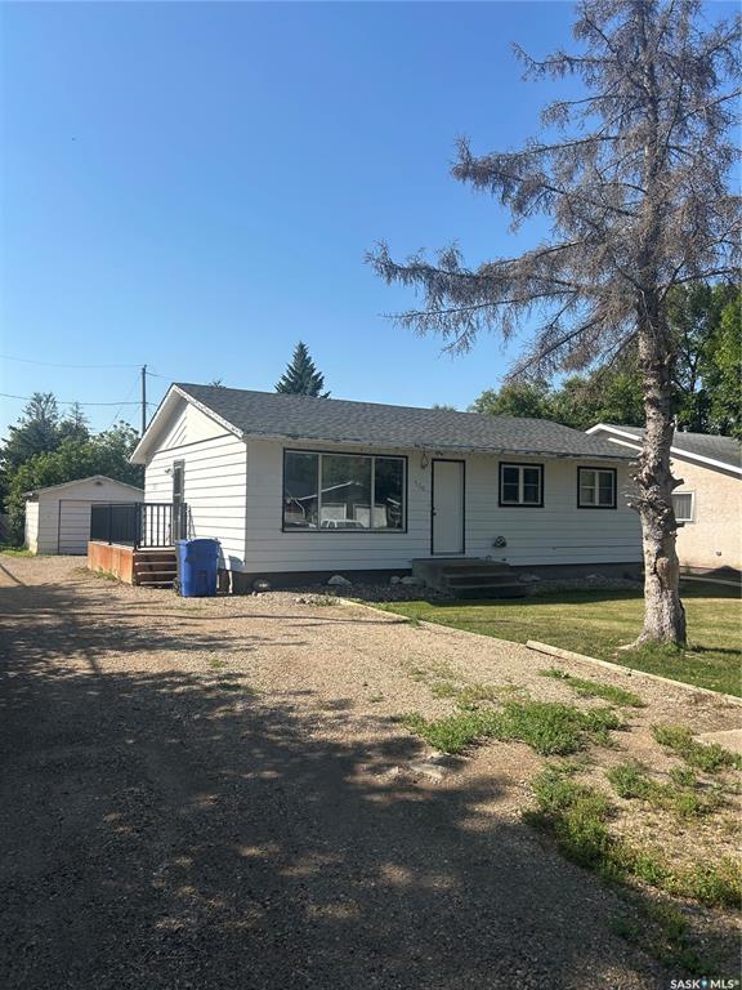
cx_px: 371
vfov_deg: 67.3
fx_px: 743
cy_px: 495
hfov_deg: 53.1
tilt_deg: +1.0
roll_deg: -1.6
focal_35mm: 26
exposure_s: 1/3460
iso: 50
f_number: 1.5
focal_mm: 5.7
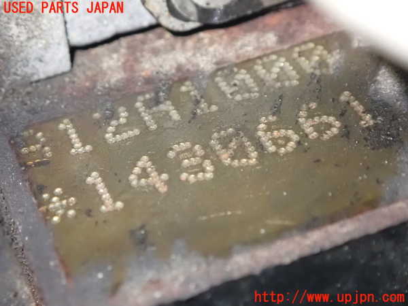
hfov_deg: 19.6
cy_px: 153
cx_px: 204
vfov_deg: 14.8
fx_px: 1179
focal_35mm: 100
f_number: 4.9
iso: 1600
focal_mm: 18
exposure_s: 1/20
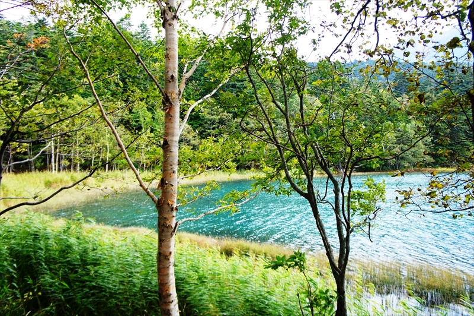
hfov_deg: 55.1
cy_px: 158
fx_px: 454
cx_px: 237
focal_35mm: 34
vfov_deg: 38.3
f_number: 4
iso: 200
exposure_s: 1/160
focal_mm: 23
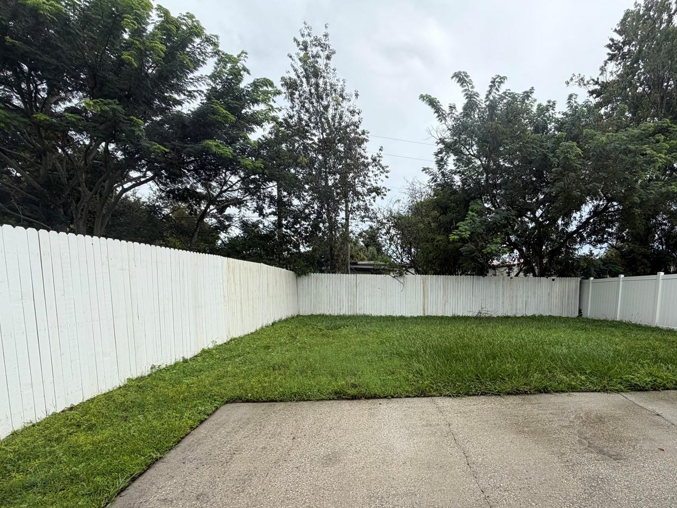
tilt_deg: -7.8
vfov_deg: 70.4
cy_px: 320
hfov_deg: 85.9
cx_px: 426
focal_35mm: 18
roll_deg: -1.3
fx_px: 352
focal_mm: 2.22
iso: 40
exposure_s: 1/709
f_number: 2.2
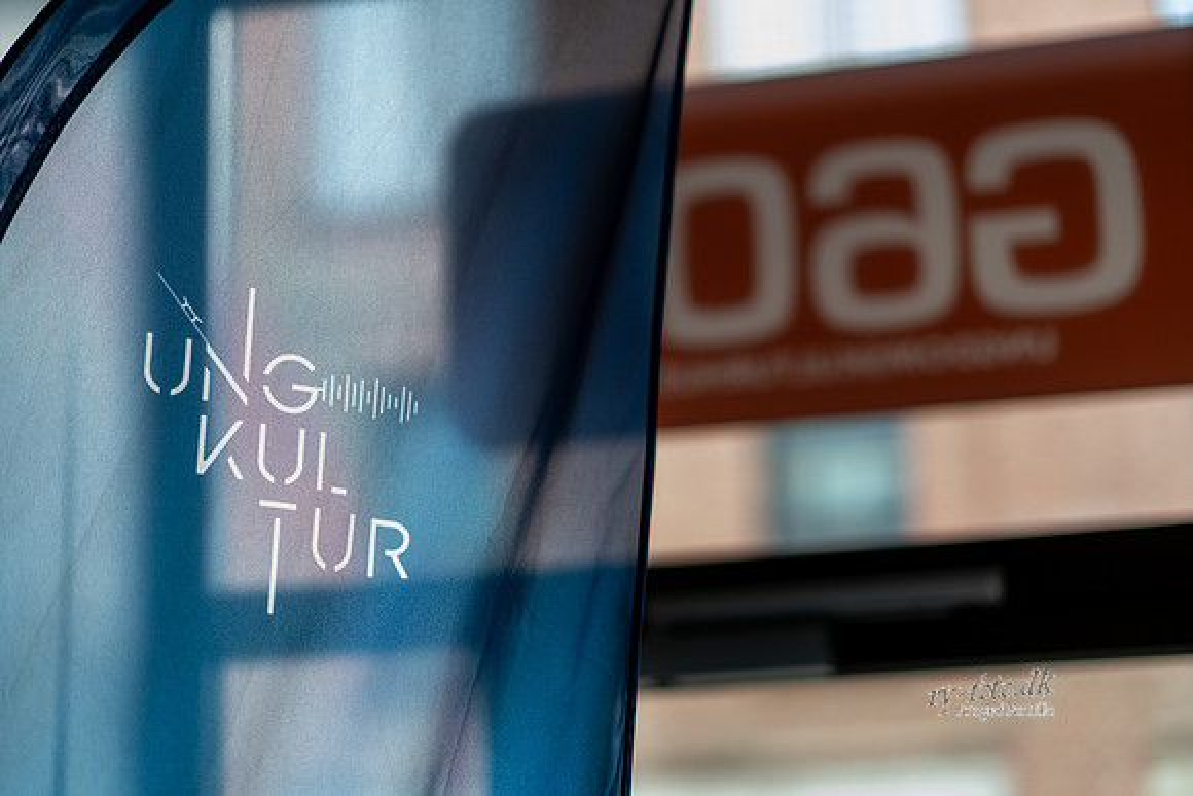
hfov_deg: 23.9
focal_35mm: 85
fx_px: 2817
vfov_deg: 16.1
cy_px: 398
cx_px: 596
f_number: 1.4
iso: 125
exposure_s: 1/200
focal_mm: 85
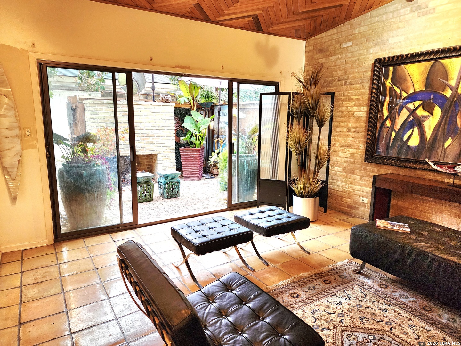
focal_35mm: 23
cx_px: 230
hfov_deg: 73.9
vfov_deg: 58.9
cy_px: 173
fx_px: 306
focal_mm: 6.4
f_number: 1.8
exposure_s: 1/120
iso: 320
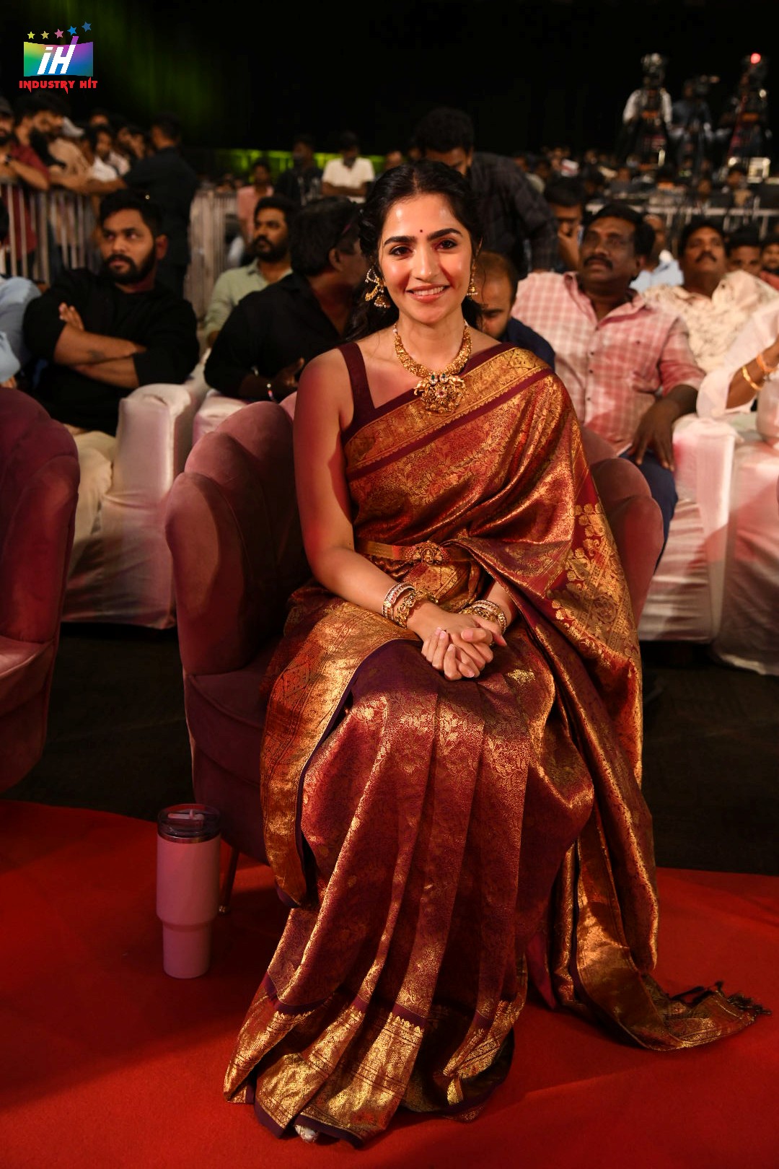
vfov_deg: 44.5
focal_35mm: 44
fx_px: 1428
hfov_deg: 30.5
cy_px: 584
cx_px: 390
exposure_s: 1/125
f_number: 5
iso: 2000
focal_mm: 44
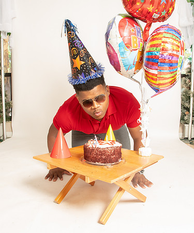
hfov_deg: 45.2
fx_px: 233
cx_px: 99
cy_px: 116
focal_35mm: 33
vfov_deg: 53.1
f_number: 10
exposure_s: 1/125
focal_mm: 24
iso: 2500
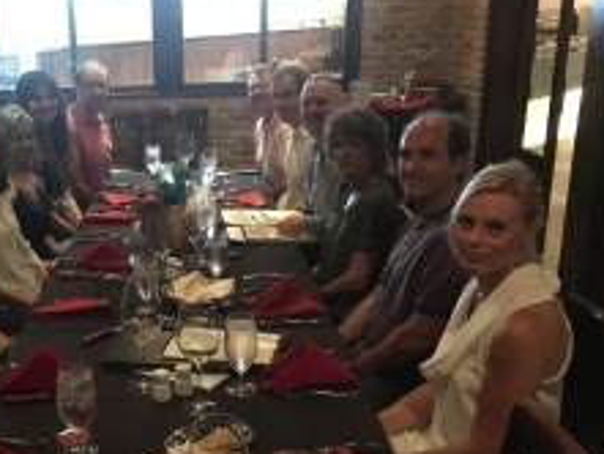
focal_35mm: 48
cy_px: 317
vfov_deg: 30.0
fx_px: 838
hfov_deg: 38.7
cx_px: 161
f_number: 2.2
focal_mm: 4.15
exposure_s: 1/15
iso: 1000
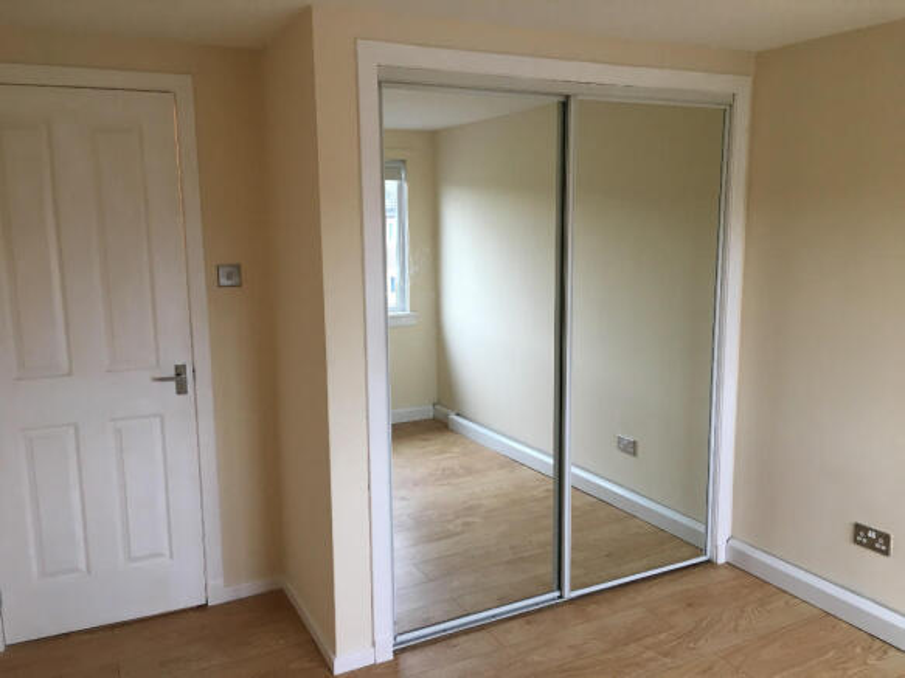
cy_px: 339
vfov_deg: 48.2
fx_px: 758
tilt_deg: -8.5
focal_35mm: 29
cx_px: 452
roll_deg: -0.5
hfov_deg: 61.7
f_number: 2.2
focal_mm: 4.15
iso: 64
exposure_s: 1/33
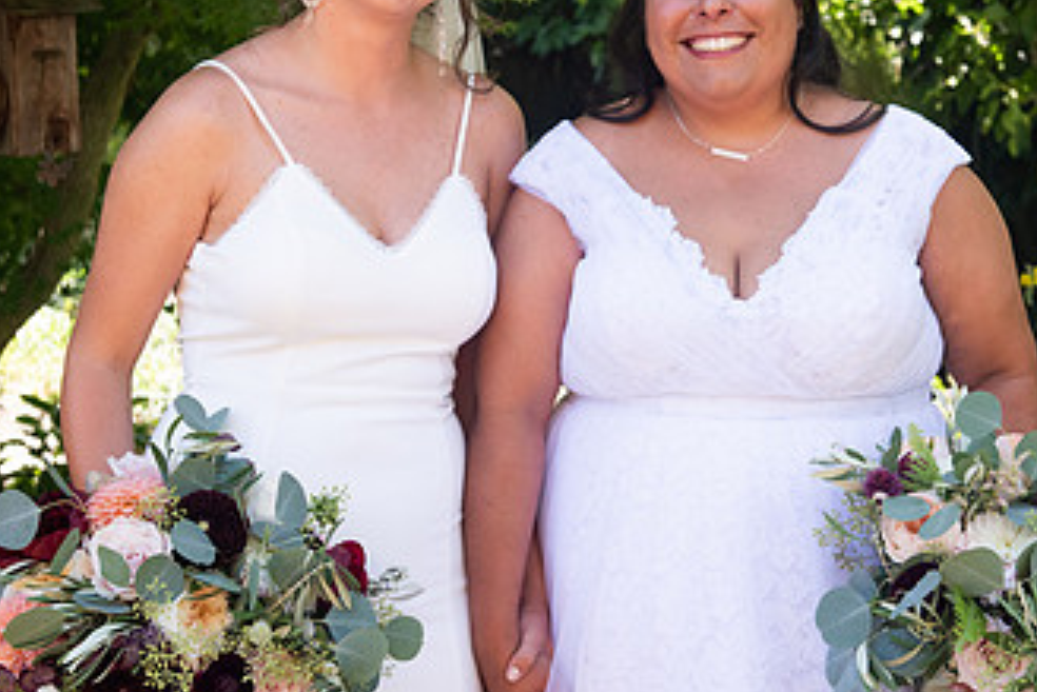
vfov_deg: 16.1
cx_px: 569
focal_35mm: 85
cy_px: 248
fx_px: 2449
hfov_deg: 23.9
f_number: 5
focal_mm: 48
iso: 640
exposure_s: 1/320
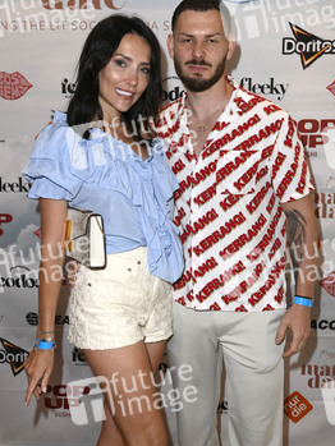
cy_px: 203
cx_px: 169
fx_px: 567
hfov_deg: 32.9
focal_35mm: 44
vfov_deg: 42.9
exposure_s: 1/250
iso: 1250
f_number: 6.3
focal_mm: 40
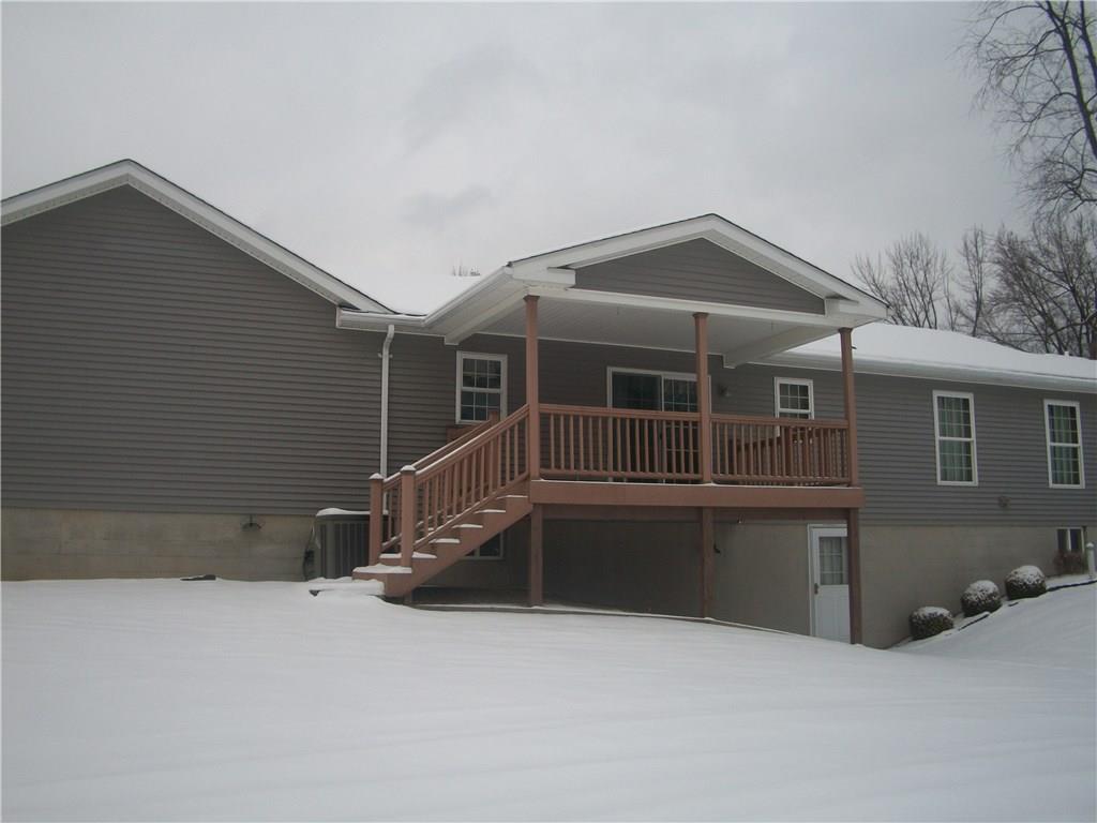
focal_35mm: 35
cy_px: 412
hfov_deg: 52.6
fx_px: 1109
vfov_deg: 40.7
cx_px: 548
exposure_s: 1/400
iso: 80
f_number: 5.6
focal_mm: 6.3
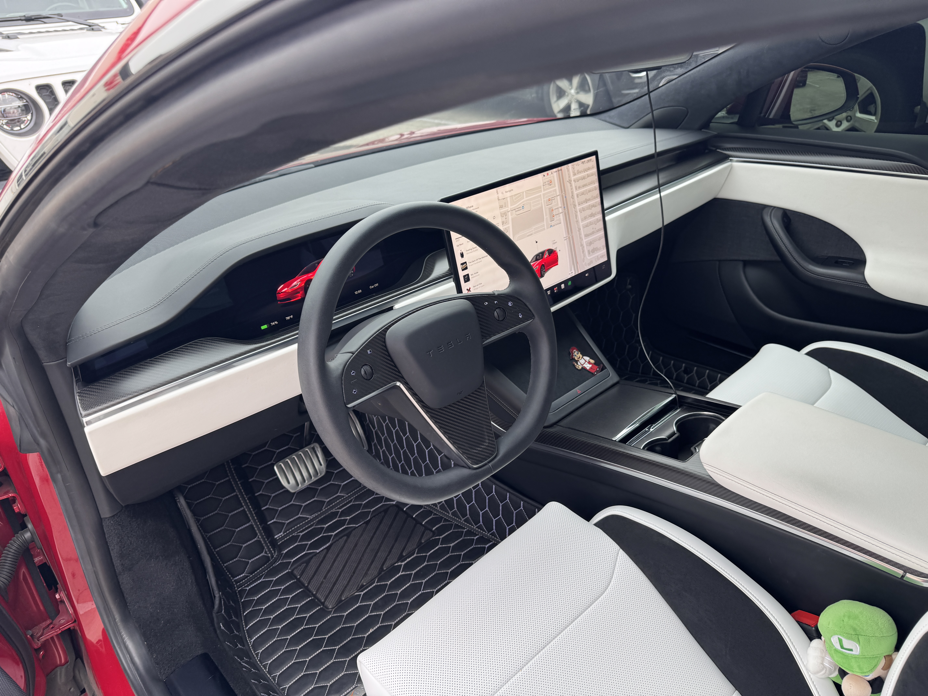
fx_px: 643
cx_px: 464
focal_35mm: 24
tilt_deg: -28.3
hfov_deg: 71.6
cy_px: 348
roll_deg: +6.1
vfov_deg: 56.8
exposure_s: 1/132
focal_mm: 6.76
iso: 64
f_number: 1.78
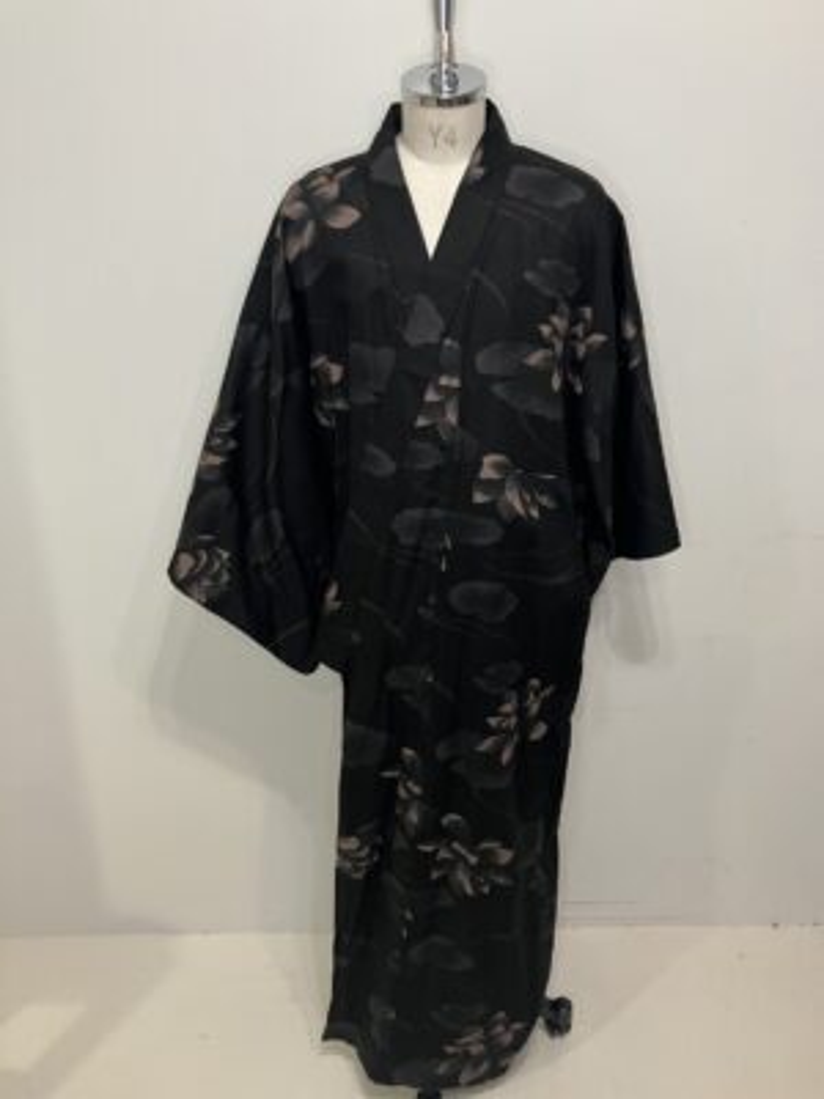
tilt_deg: -21.9
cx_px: 412
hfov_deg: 49.7
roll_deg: +0.5
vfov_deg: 63.4
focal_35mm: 28
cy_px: 550
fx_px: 889
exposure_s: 1/50
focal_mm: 3.99
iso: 160
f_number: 1.8
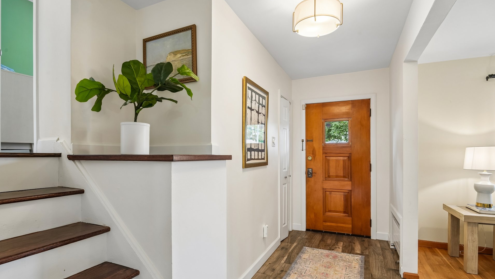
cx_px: 241
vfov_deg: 60.7
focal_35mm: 18
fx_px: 236
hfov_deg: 92.6
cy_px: 162
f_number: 9
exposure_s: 1/5
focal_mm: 16
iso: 400
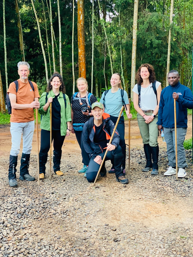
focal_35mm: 52
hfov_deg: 28.0
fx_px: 387
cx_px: 96
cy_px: 128
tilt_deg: -7.1
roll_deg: +1.3
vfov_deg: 36.8
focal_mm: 6
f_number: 2
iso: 160
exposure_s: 1/122
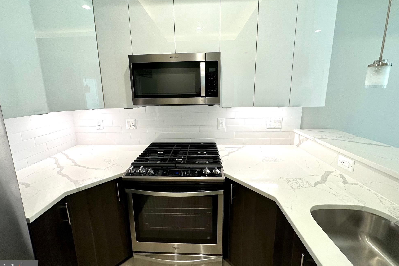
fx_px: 166
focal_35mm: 15
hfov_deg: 100.4
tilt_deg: -12.4
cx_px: 194
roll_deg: +0.9
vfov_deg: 77.2
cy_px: 123
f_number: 2.2
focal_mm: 2.22
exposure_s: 1/120
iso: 125
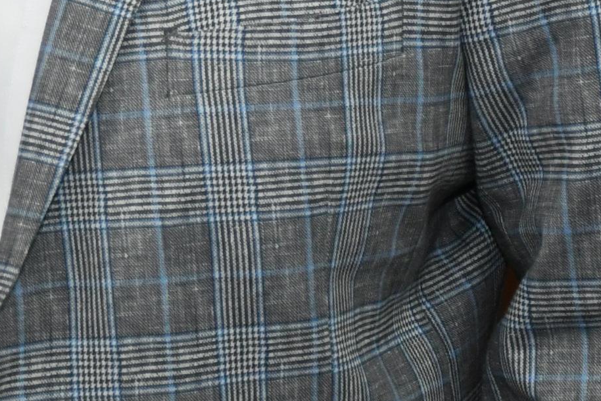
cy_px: -299
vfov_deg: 5.0
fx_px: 4575
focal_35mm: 274
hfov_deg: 7.4
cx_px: -276
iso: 1250
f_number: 4.5
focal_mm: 40
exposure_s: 1/100
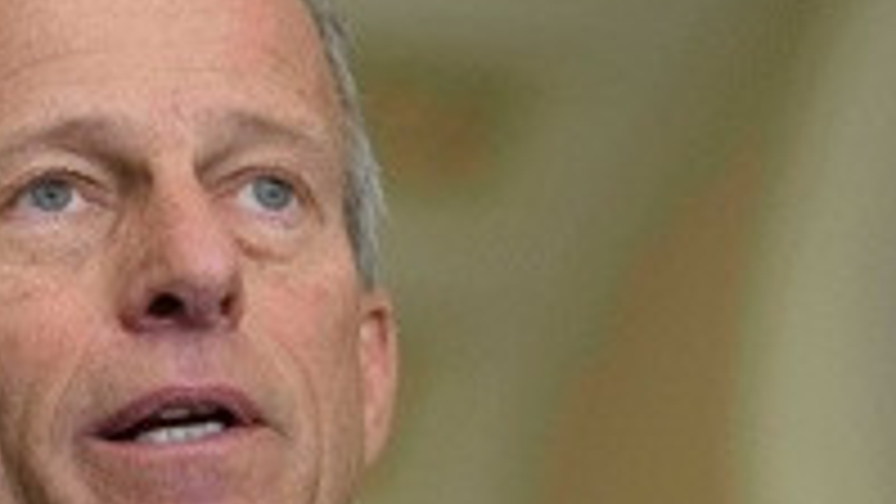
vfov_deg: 4.5
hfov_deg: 7.9
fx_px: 6416
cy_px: 605
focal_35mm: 270
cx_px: -140
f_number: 2.8
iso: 4000
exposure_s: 1/200
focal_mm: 100
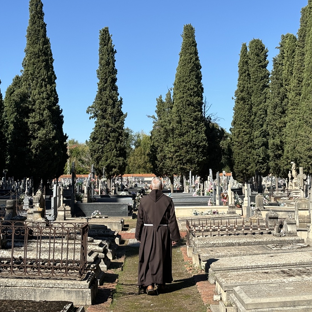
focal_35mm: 65
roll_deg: +0.7
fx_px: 663
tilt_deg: +1.8
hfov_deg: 26.5
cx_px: 148
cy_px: 150
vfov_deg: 26.5
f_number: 1.6
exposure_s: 1/2451
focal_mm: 5.96
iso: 32
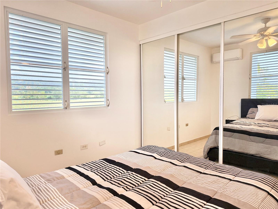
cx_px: 139
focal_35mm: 24
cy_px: 104
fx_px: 193
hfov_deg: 71.6
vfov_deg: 56.8
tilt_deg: -2.0
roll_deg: -0.2
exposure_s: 1/152
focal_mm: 6.76
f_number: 1.78
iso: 160
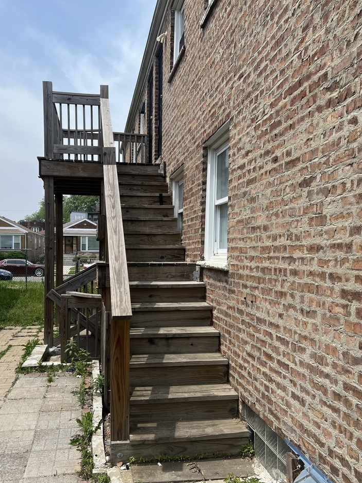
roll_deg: -0.1
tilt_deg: -0.8
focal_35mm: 30
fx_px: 418
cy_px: 262
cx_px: 167
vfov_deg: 59.9
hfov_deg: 46.8
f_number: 1.5
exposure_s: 1/3257
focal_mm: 5.7
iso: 50
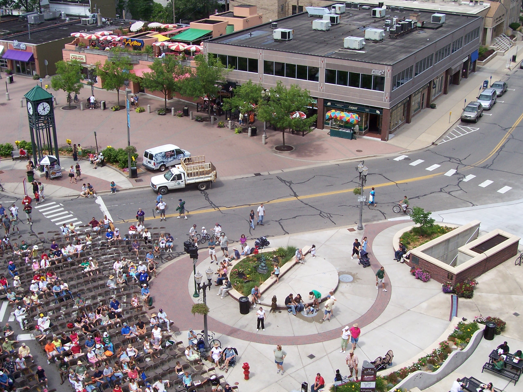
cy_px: 196
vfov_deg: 34.3
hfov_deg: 44.8
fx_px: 635
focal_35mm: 42
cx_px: 262
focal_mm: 7
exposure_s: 1/350
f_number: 5.6
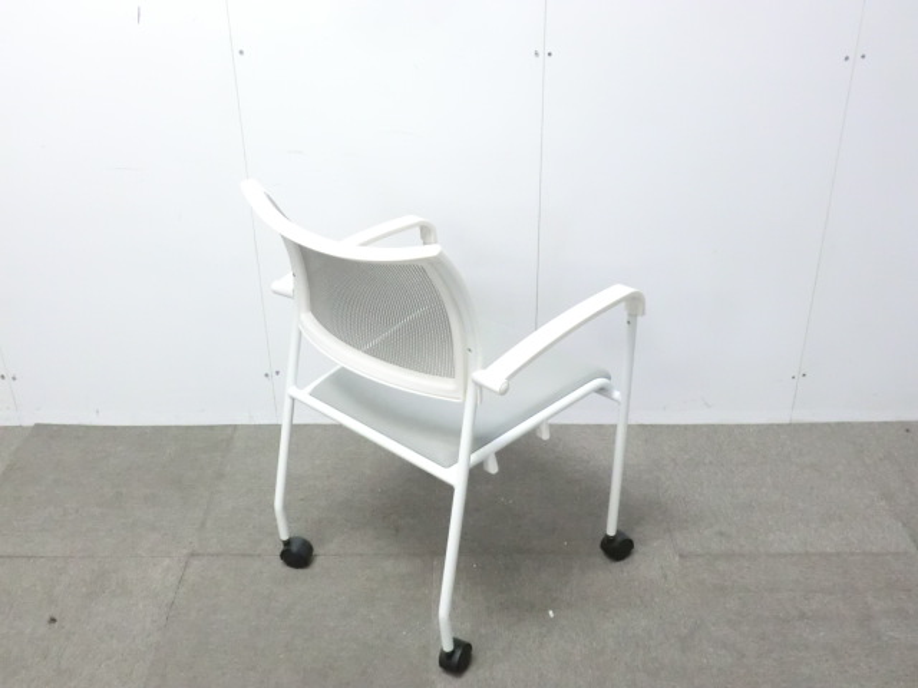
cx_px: 459
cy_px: 344
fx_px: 1008
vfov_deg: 37.7
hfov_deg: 49.0
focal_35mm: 38
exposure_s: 1/30
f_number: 3.9
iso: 800
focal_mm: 6.9
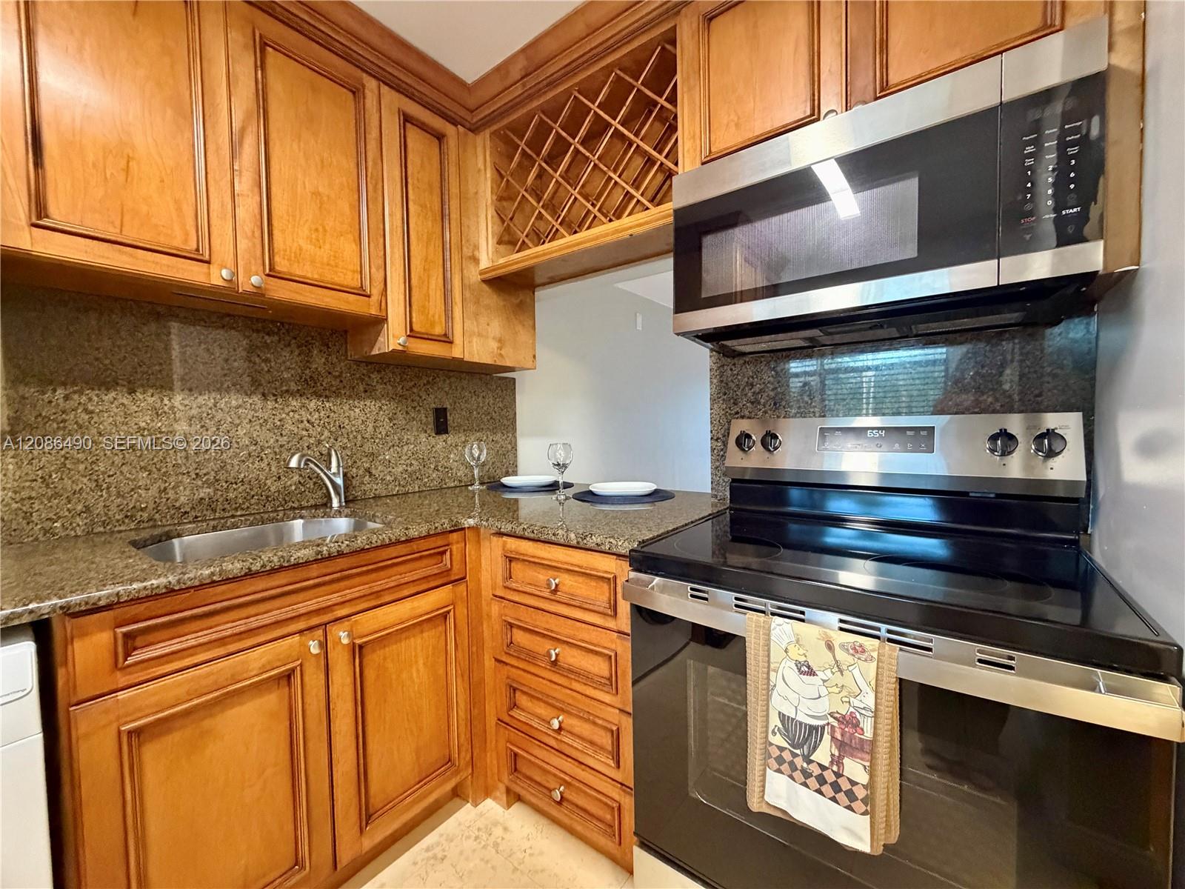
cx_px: 592
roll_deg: +1.0
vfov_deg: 85.7
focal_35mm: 14
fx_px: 479
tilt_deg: -1.5
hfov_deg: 102.1
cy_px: 444
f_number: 2.2
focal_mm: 2.22
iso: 800
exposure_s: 1/60
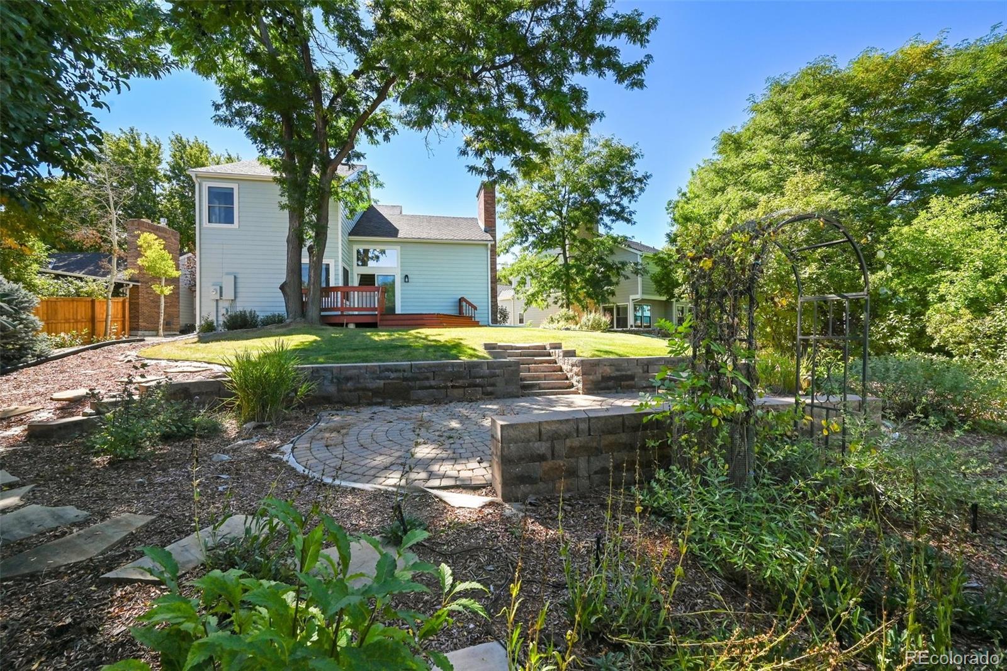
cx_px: 504
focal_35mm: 14
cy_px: 336
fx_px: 392
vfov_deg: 81.2
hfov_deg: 104.3
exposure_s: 1/80
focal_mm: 14
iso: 400
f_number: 11
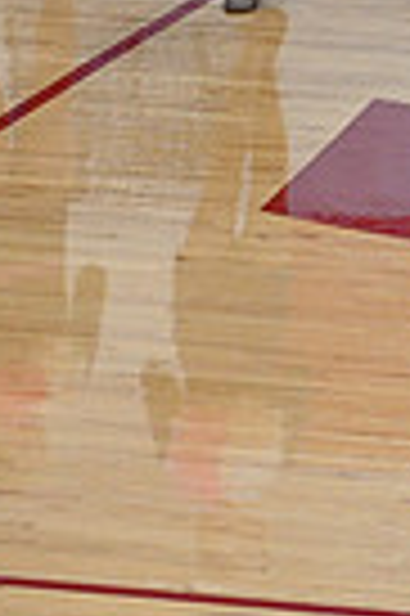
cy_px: -128
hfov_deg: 3.1
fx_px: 7552
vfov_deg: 4.7
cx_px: 1171
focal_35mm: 441
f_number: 4
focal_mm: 104
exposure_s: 1/400
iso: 4000
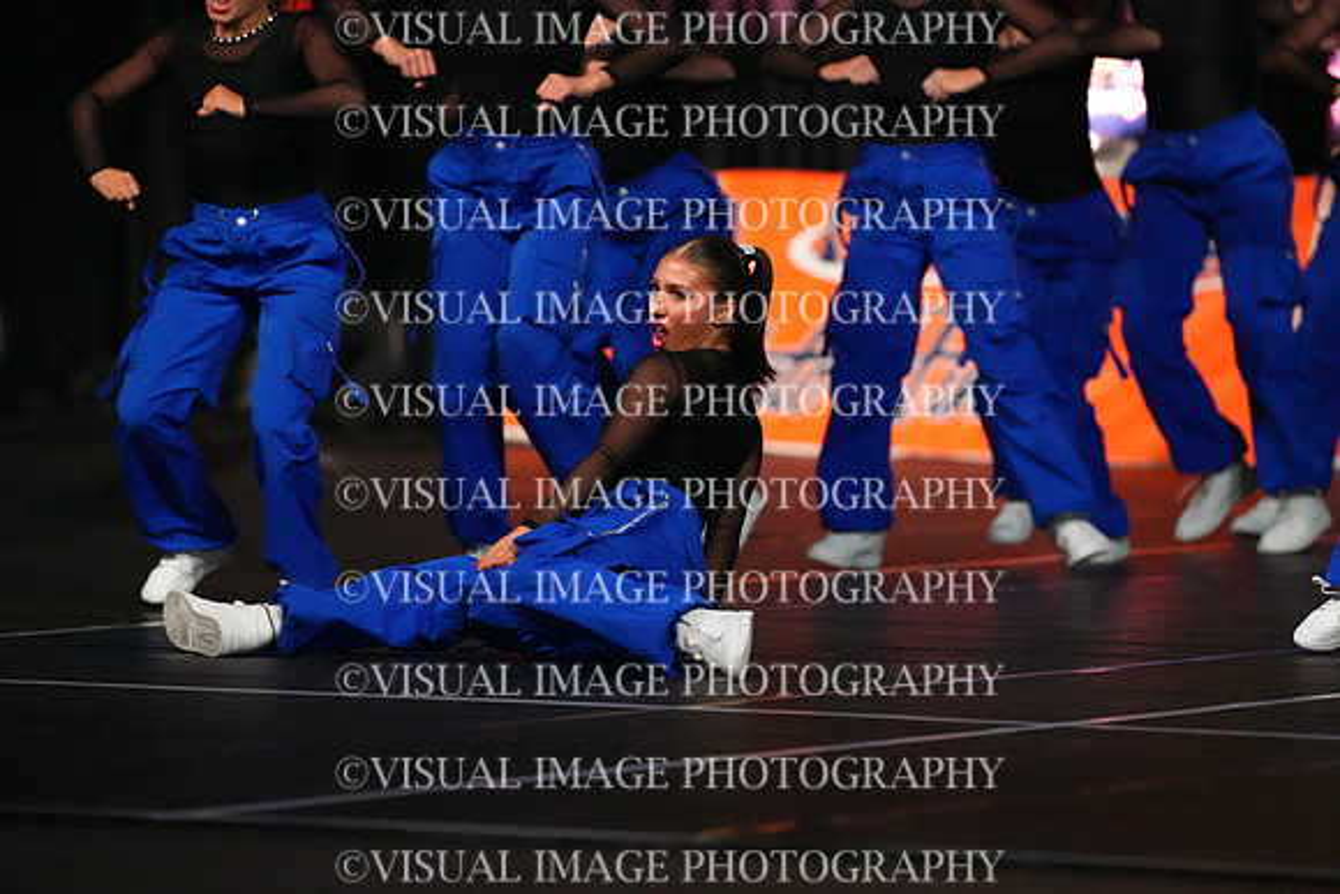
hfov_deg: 6.9
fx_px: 11169
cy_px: 447
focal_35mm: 300
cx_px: 670
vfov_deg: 4.6
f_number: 3.5
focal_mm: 300
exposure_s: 1/1250
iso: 16000
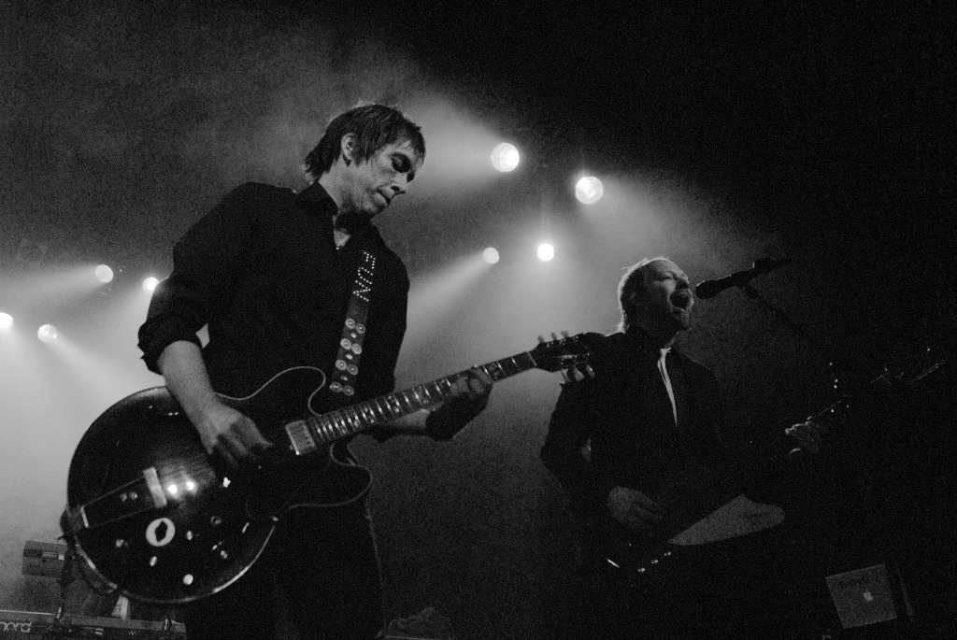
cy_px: 320
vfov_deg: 43.7
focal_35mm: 30
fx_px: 798
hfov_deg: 61.9
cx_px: 478
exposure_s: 1/1600
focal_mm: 20
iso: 320
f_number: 3.2
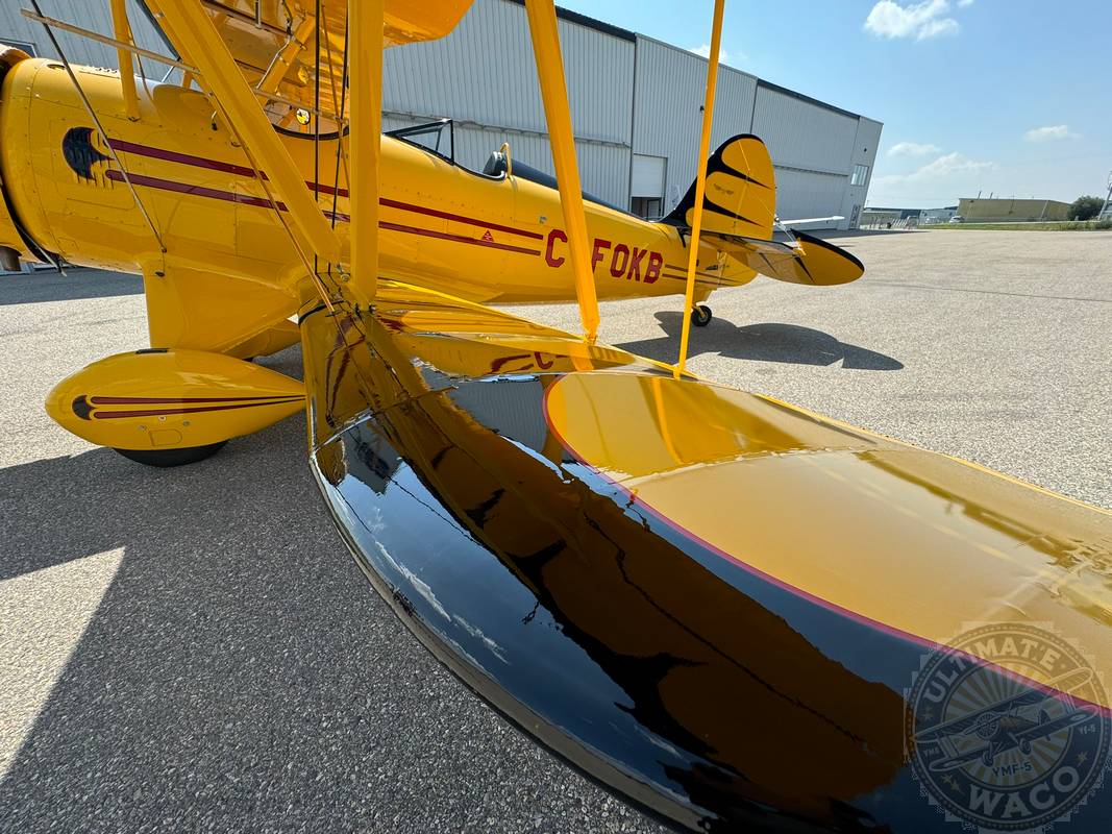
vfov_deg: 85.7
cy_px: 417
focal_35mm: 14
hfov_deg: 102.1
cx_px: 556
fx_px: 450
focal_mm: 2.22
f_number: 2.2
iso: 50
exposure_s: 1/831
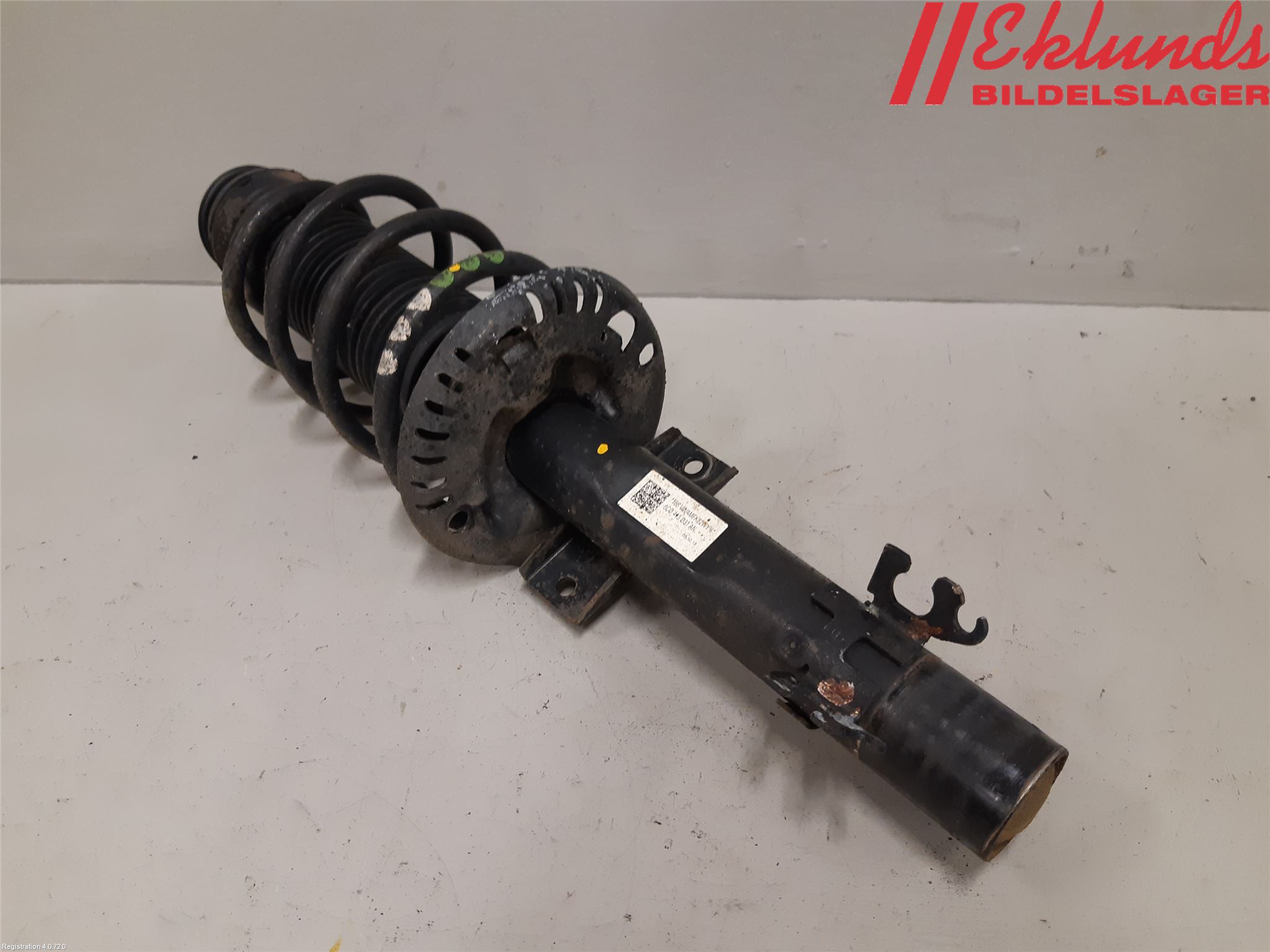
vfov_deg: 53.1
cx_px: 635
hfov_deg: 67.3
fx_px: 954
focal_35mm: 26
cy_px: 476
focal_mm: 3.93
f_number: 1.7
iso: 160
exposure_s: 1/50
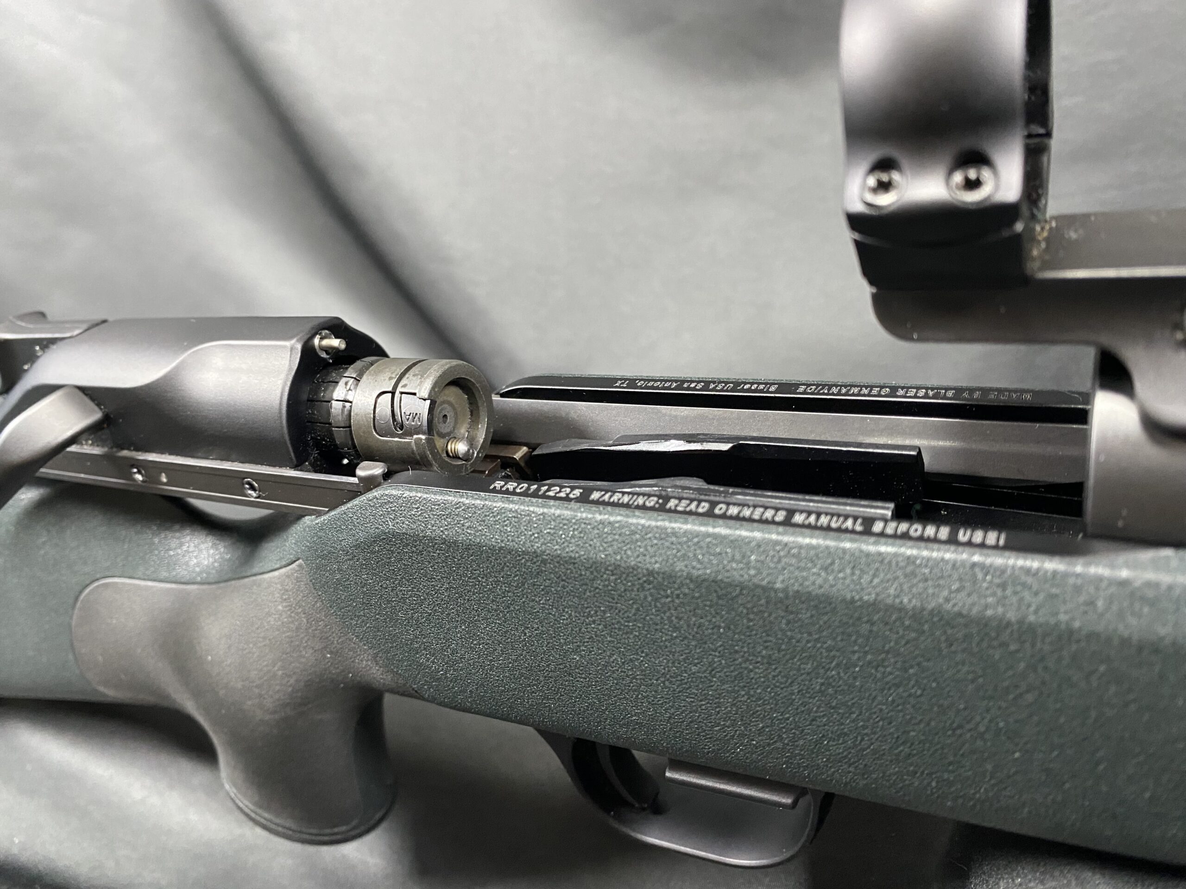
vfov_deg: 53.1
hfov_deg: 67.3
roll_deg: +14.6
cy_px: 444
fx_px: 891
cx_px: 593
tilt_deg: -26.6
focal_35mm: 26
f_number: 1.8
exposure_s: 1/60
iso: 320
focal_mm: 4.25
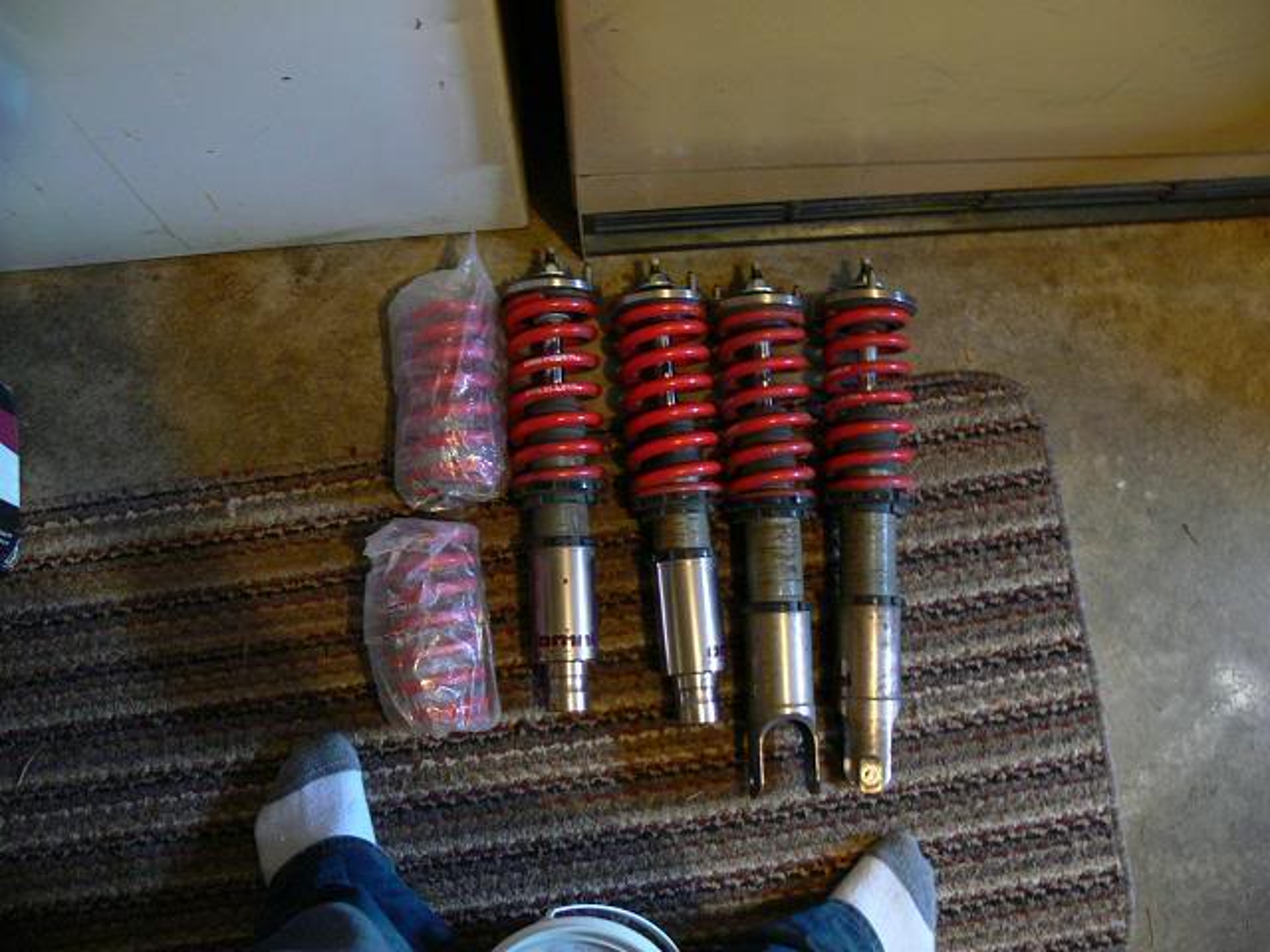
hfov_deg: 52.6
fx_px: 1284
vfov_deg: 40.7
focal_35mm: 35
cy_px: 476
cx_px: 635
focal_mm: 7.4
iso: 200
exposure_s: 1/4
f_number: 2.8
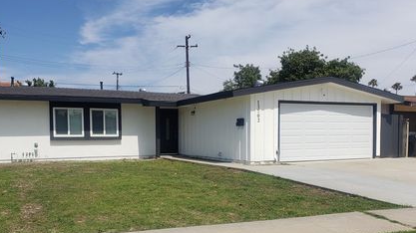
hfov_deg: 57.8
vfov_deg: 34.3
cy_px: 152
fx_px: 375
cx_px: 180
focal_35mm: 34
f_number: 2.4
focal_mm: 4.3
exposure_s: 1/2016
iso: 50
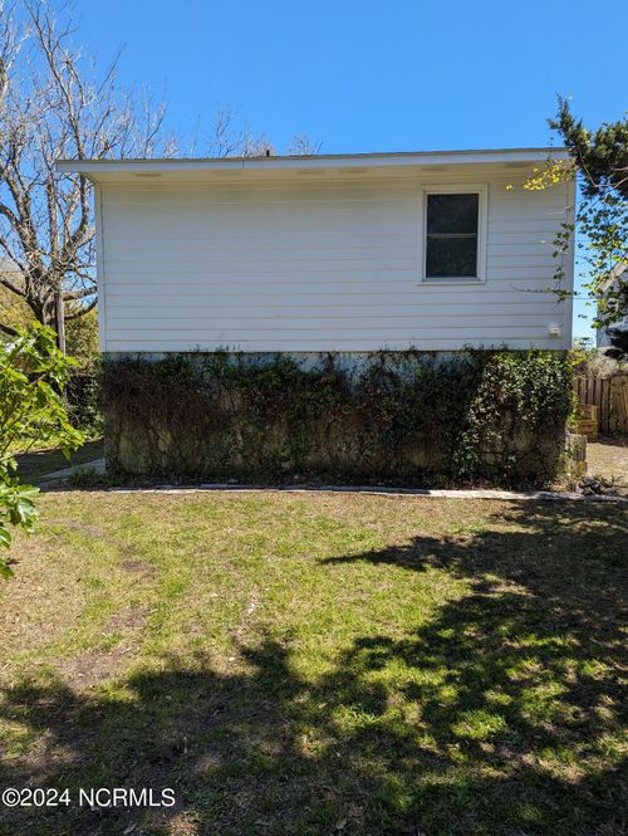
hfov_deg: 56.9
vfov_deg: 71.5
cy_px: 418
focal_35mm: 24
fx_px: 580
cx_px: 314
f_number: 1.85
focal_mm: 6.81
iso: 46
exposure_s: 1/1019
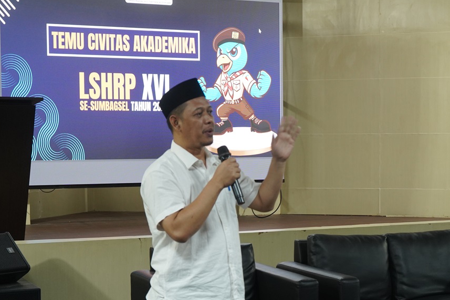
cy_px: 206
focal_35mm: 84
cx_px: 307
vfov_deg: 16.2
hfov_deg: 24.1
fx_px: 1050
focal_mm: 60
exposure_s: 1/40
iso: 2500
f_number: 5.6
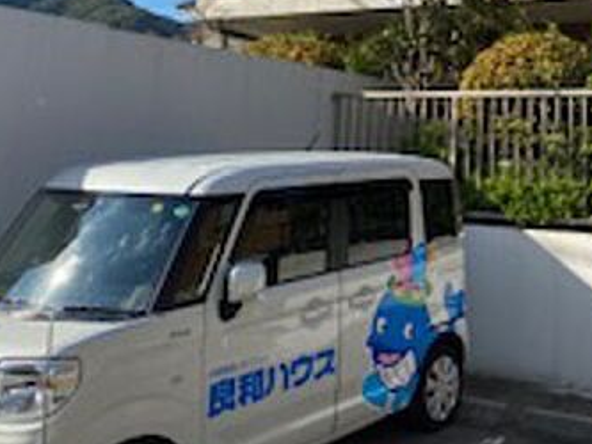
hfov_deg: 36.8
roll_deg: -3.3
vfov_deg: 27.9
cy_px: 34
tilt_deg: +7.9
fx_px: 855
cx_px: 476
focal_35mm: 50
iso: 32
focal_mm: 4.25
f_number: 1.8
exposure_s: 1/2358
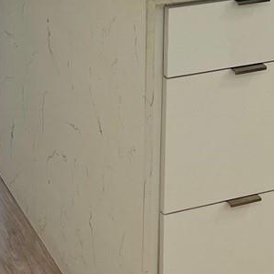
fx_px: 1093
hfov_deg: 14.3
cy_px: -137
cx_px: 118
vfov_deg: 13.5
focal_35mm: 122
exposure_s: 1/230
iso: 40
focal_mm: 5.1
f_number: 1.6
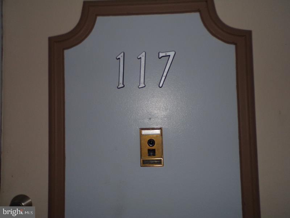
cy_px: 109
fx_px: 235
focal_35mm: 28
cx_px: 145
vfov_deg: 49.7
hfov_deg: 63.4
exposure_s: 1/60
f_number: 3.1
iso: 200
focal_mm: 5
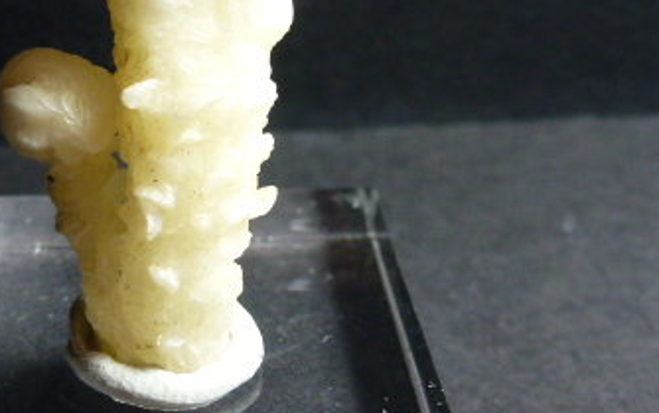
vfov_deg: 20.7
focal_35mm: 61
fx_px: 1096
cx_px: 241
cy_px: 14
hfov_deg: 33.3
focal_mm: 5.4
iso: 250
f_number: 3.5
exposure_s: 1/60
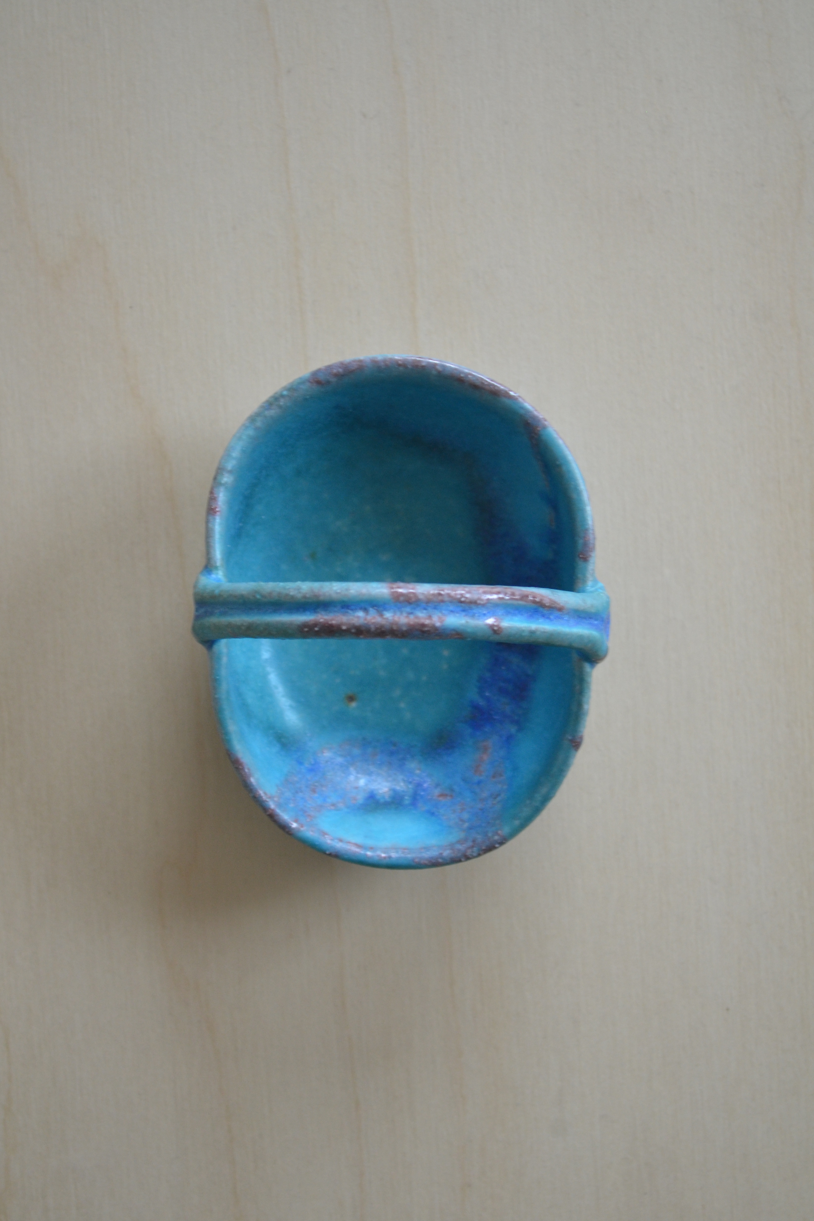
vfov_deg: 27.7
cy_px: 605
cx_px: 404
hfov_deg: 18.7
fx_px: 2476
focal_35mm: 73
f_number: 5.3
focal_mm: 48
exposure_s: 1/60
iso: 800
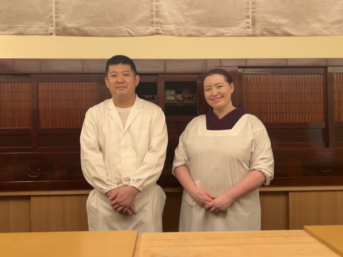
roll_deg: -0.1
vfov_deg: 53.1
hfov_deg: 67.3
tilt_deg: +2.1
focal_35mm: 26
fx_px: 258
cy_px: 128
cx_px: 172
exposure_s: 1/50
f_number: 1.5
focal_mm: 5.7
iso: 125
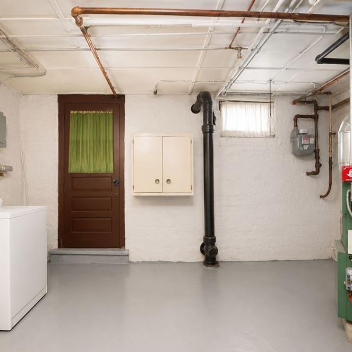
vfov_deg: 72.1
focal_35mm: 21
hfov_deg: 71.8
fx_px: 242
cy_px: 174
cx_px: 153
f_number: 4
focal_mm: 16
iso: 64
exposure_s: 1/2
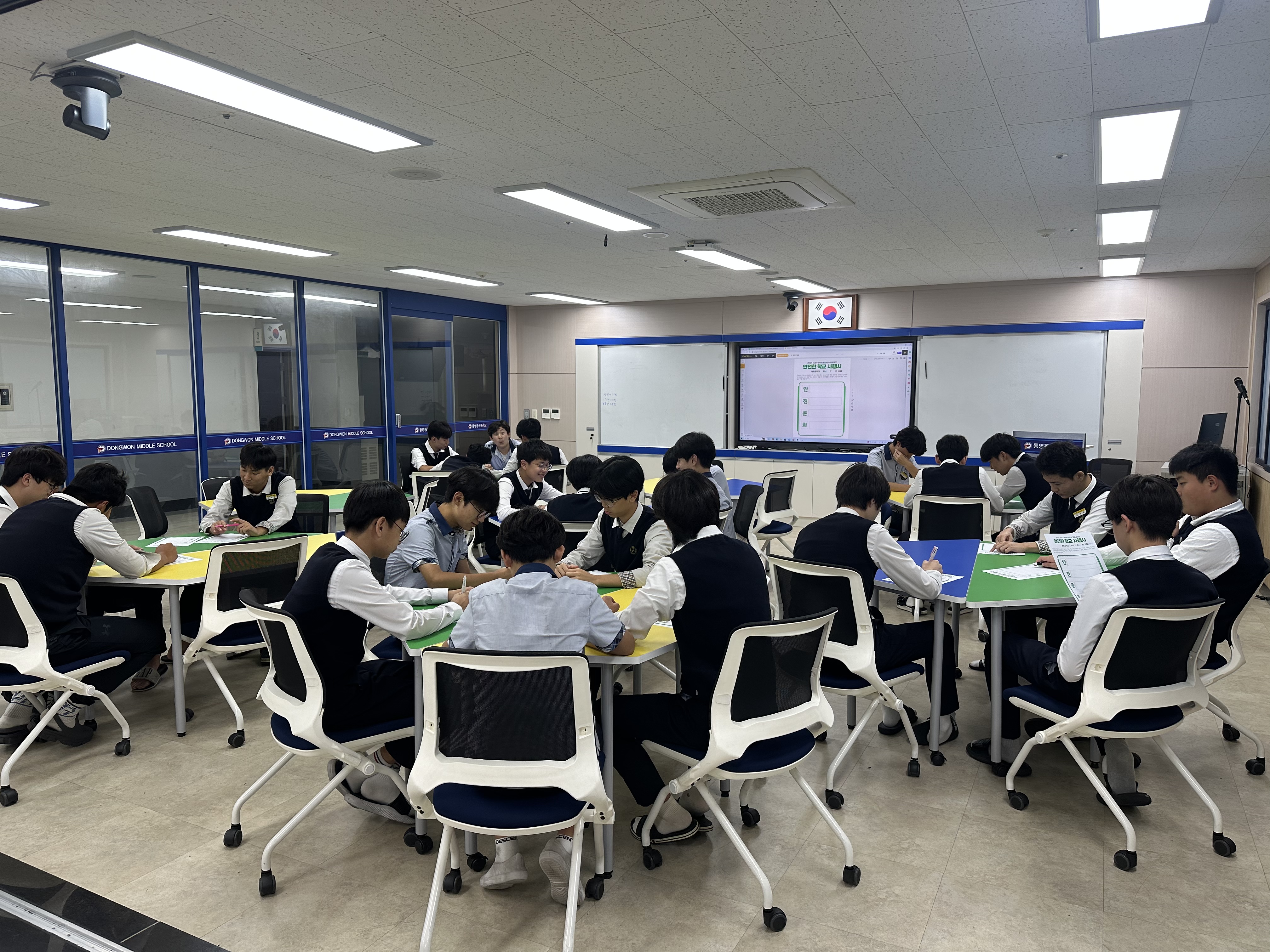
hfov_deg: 71.6
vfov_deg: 56.8
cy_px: 476
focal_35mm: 24
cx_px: 635
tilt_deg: -5.7
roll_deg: +0.0
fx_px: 881
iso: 100
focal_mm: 6.86
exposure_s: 1/120
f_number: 1.78
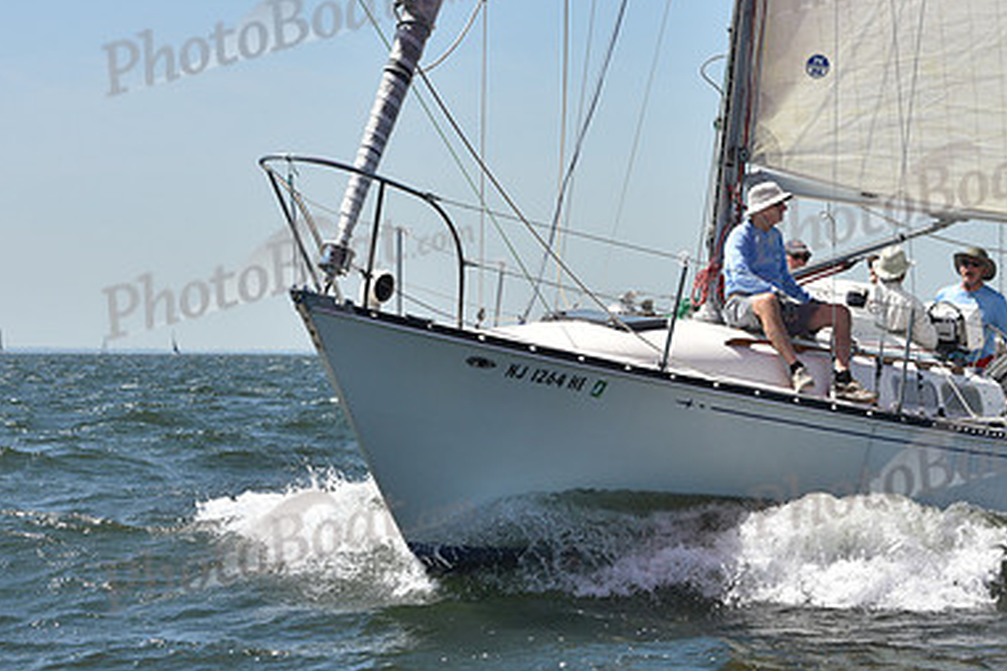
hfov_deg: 15.6
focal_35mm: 131
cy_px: 371
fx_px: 3664
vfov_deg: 10.5
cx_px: 613
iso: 250
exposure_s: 1/1250
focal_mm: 86
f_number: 7.1
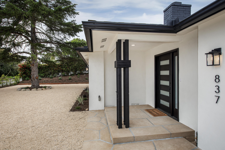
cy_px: 75
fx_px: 119
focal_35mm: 19
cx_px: 112
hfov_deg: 86.9
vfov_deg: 64.6
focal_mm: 19
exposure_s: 1/200
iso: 125
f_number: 6.3
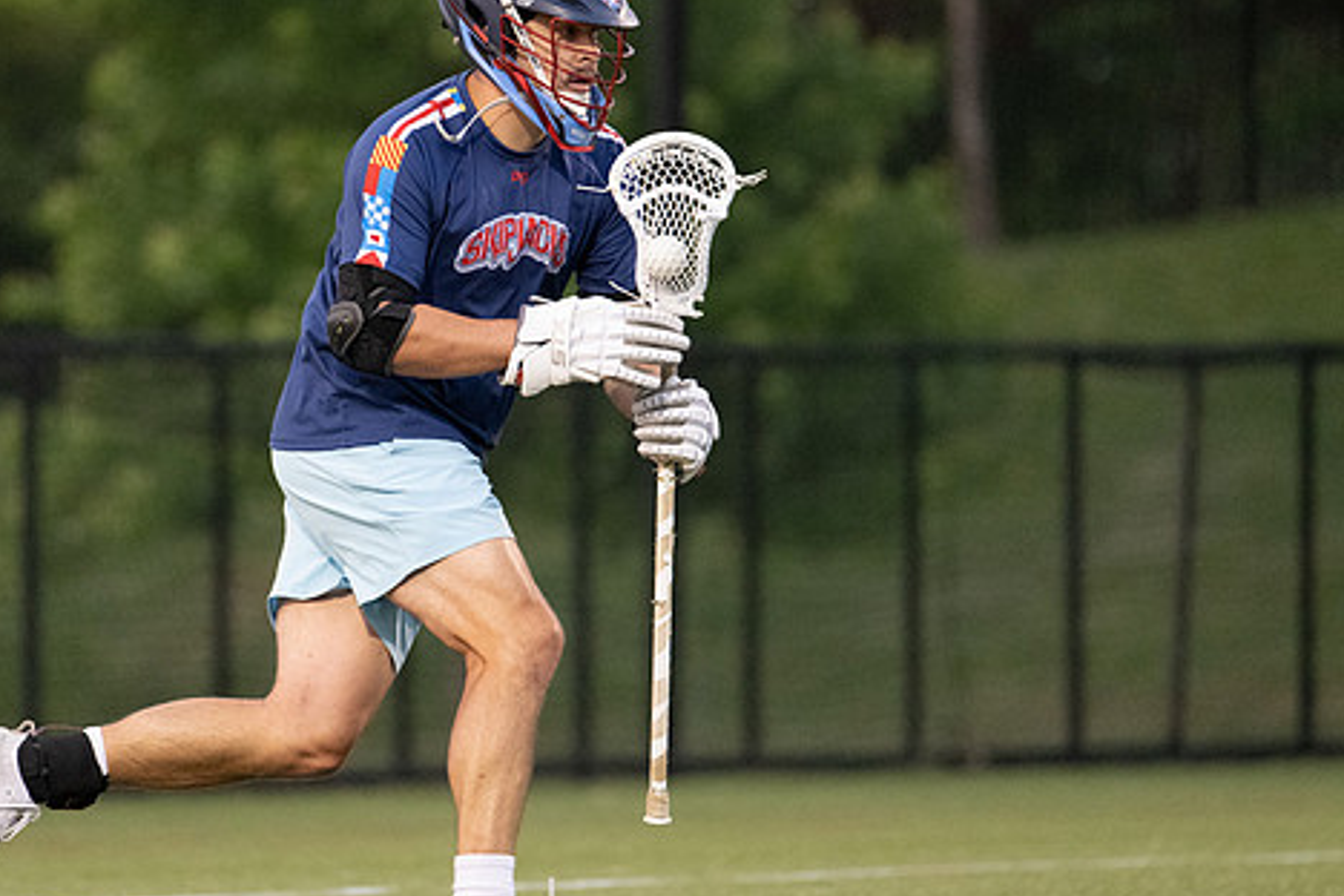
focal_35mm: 635
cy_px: 276
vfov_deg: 2.2
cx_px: 425
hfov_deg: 3.2
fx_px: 23705
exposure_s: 1/800
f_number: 4.5
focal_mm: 400
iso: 6400
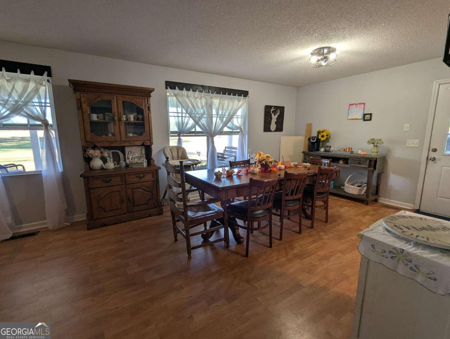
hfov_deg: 94.4
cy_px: 170
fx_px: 208
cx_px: 225
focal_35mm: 16
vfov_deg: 78.2
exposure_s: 1/47.8
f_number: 2.2
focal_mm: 2.35
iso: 62
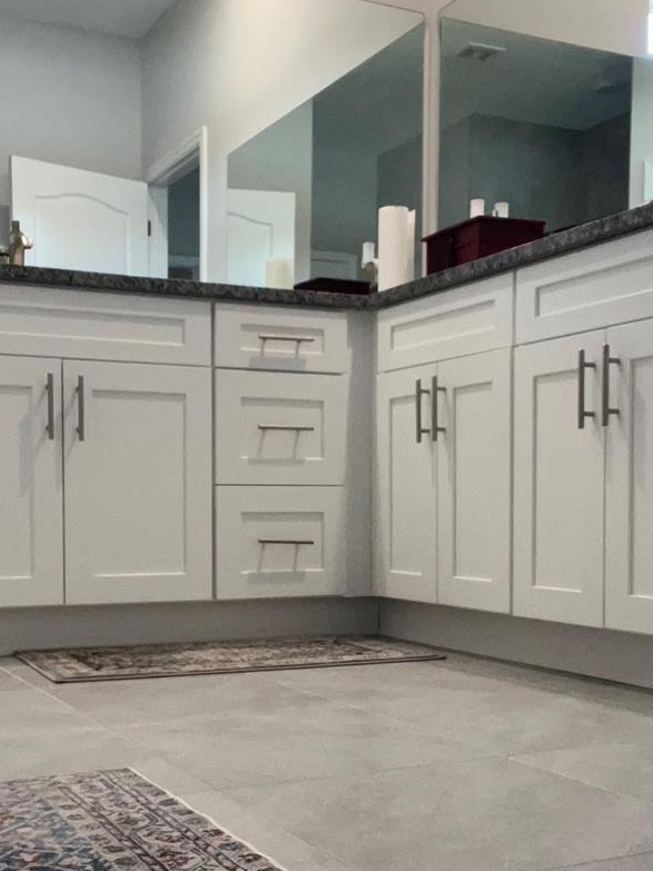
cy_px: 555
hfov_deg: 31.5
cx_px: 313
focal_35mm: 46
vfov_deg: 40.9
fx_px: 1157
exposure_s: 1/60
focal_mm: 2.71
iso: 200
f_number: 2.2
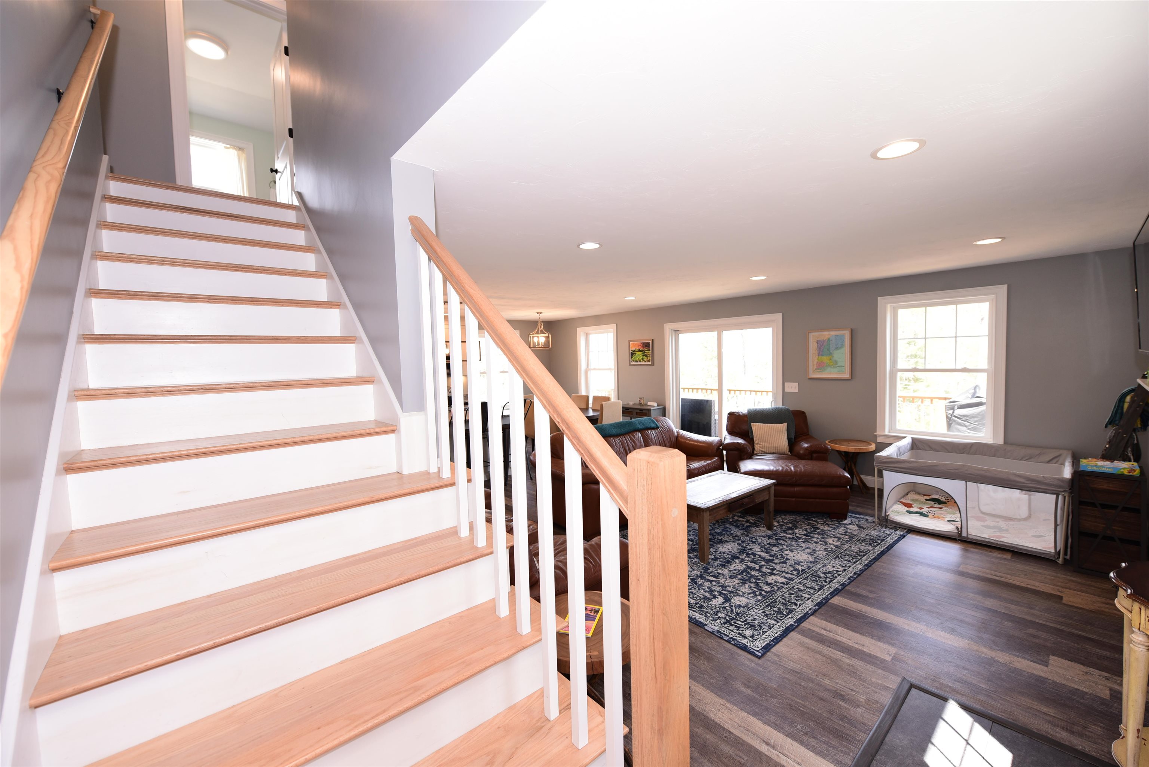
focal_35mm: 14
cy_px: 384
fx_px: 447
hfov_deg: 104.2
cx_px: 574
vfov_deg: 81.2
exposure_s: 1/60
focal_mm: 14
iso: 320
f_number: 4.5
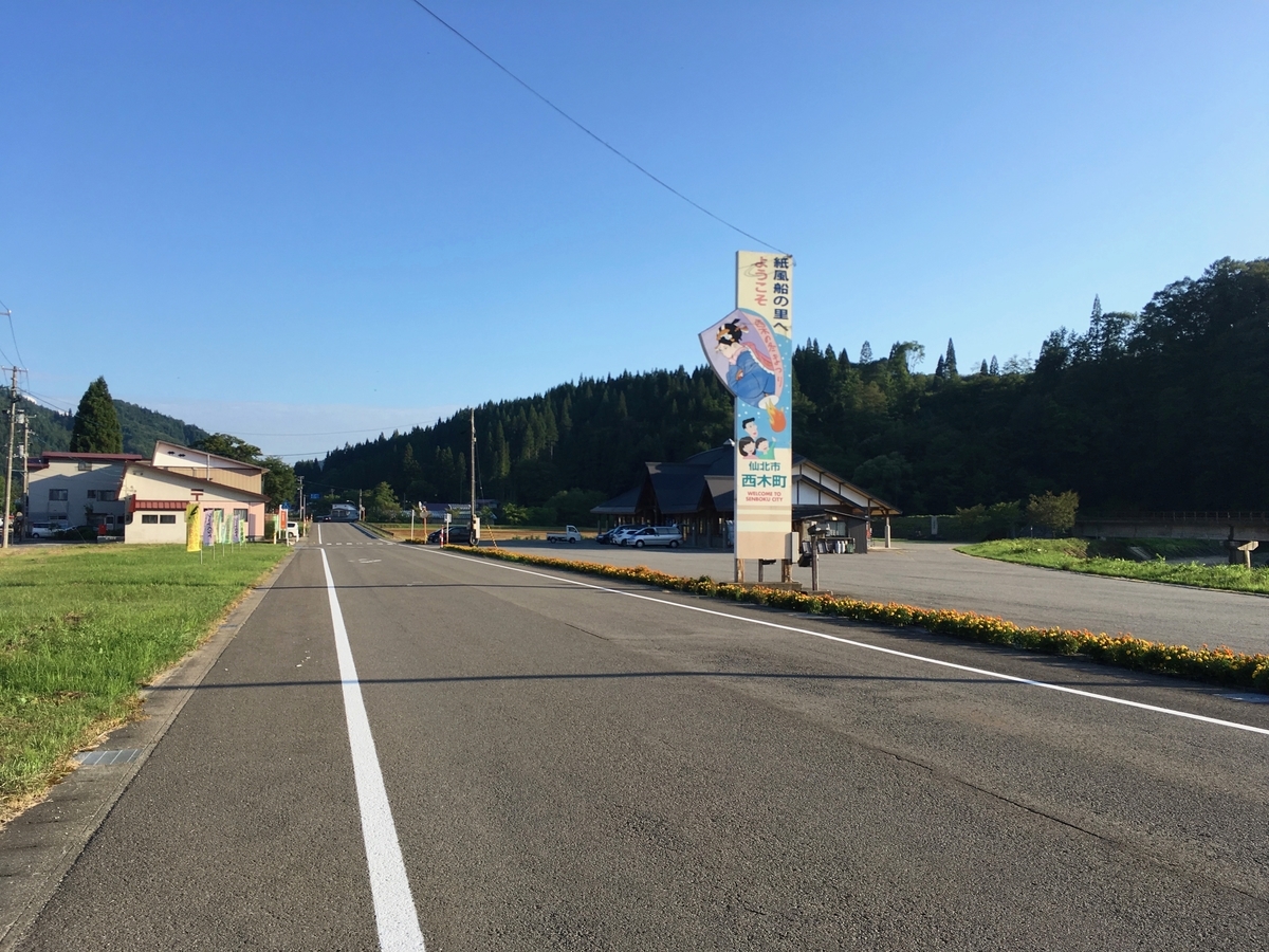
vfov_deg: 48.2
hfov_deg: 61.7
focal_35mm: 29
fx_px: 1063
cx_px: 634
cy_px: 476
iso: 25
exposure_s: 1/836
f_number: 2.2
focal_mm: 4.15
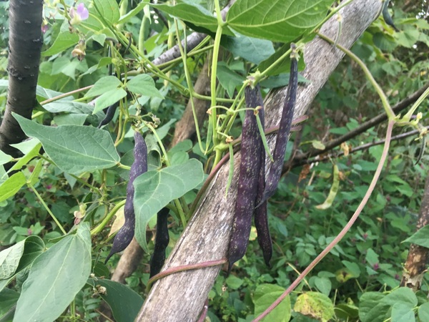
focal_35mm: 29
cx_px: 214
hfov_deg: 61.7
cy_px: 161
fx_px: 359
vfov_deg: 48.2
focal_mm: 4.15
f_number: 2.2
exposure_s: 1/33
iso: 40
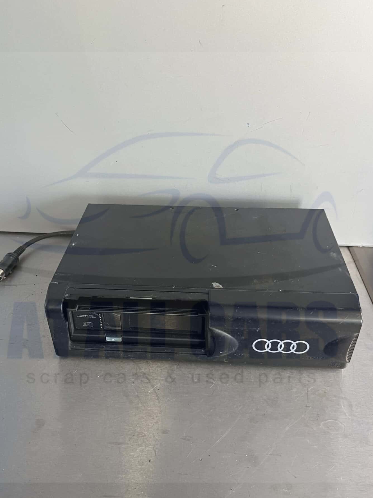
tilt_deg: -36.6
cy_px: 267
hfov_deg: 46.8
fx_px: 431
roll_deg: +0.3
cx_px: 183
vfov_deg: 59.9
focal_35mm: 30
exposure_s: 1/89
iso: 125
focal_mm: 5.1
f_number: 1.6
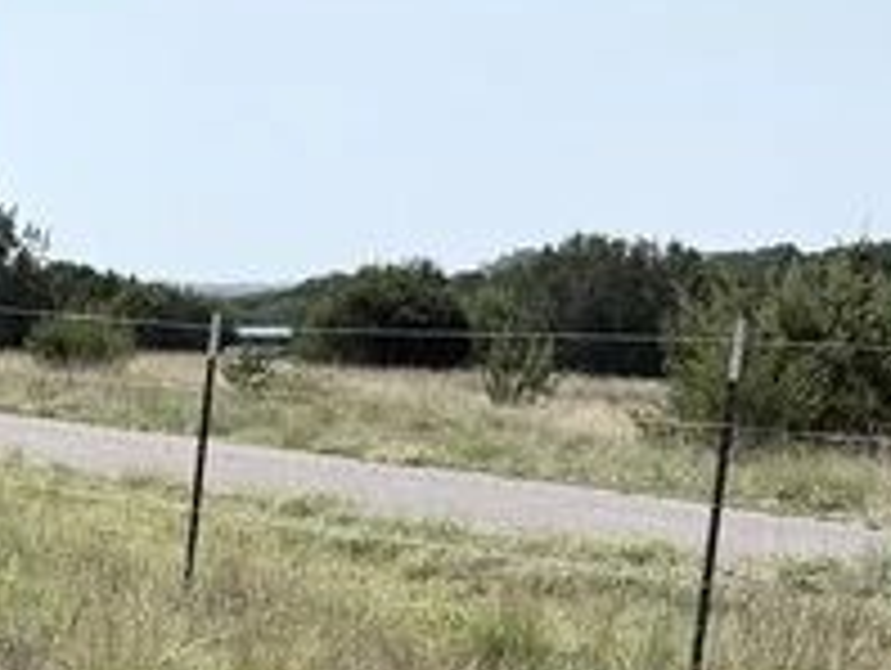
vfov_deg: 11.6
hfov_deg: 14.1
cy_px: 877
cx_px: -702
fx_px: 3196
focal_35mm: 124
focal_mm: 6.76
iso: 80
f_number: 1.78
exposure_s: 1/6711
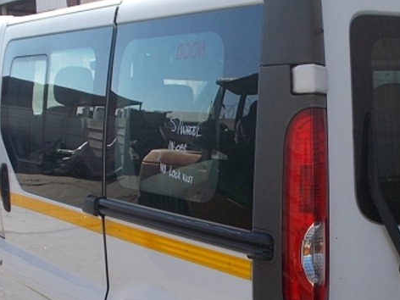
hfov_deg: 28.6
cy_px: 271
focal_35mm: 67
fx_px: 774
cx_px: 297
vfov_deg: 21.4
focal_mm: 4.6
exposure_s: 1/400
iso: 80
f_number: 3.2
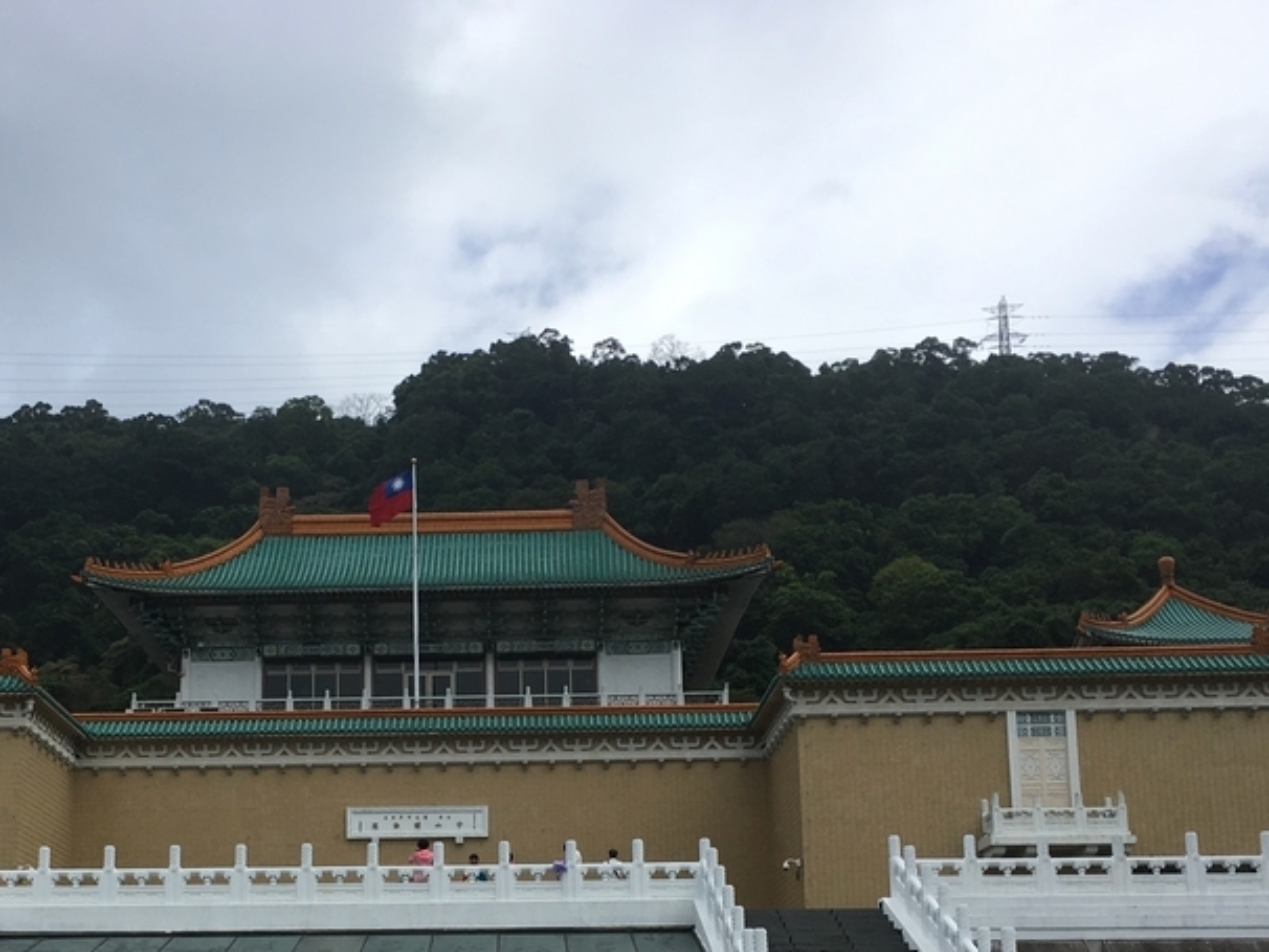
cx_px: 415
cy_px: 778
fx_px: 1797
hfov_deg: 38.4
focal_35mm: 49
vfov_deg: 29.0
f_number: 2.2
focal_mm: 4.15
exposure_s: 1/1876
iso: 25
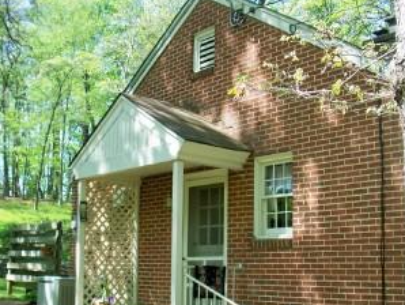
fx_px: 597
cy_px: 196
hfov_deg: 37.4
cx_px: 182
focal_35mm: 51
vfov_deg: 28.5
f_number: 3.9
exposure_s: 1/100
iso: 64
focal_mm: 6.3
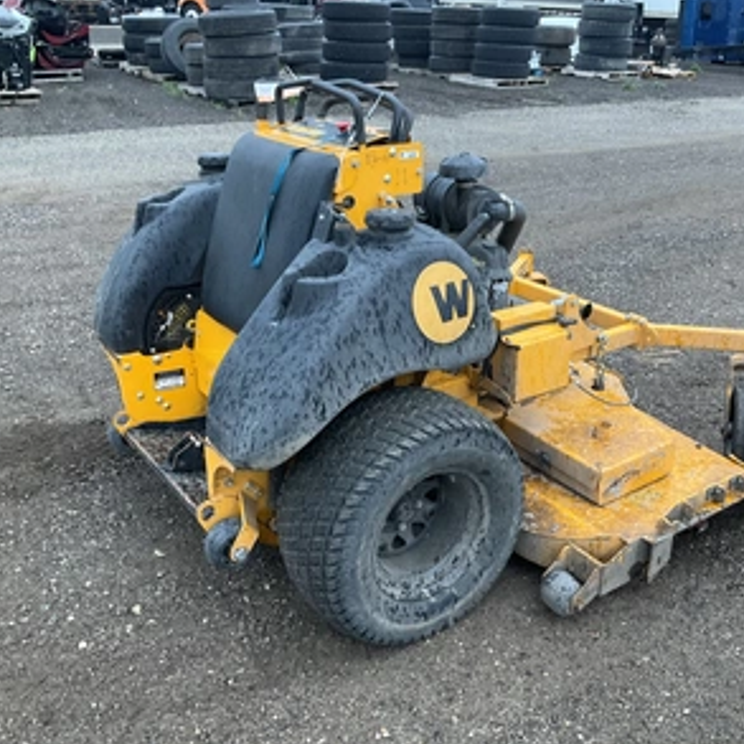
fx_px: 851
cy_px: 371
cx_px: 447
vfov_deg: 47.2
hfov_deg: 46.9
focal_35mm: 35
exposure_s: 1/87
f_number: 1.8
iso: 64
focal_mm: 3
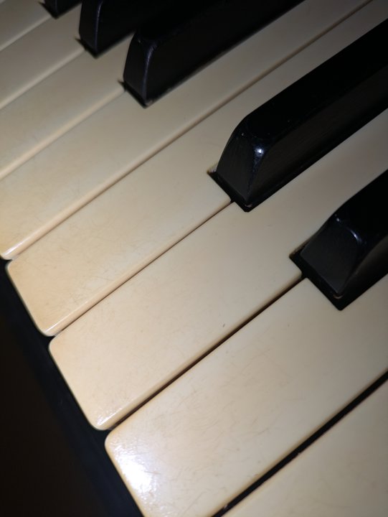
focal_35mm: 25
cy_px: 258
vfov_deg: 69.4
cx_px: 194
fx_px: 373
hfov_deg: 54.9
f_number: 1.89
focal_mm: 5.43
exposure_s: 1/100
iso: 68
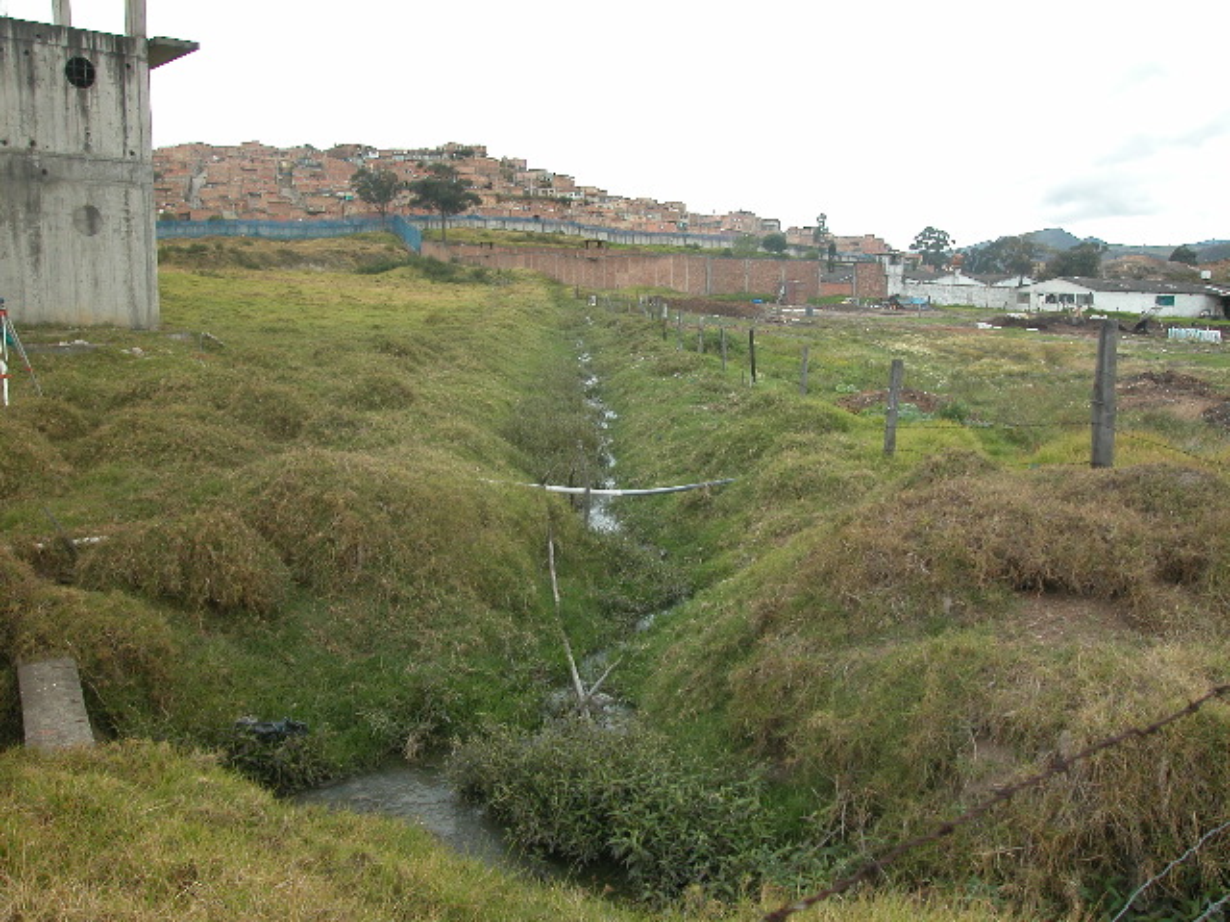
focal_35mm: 28
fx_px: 995
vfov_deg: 49.7
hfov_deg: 63.4
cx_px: 615
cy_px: 461
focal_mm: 7.1
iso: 100
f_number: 4.4
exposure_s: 1/206
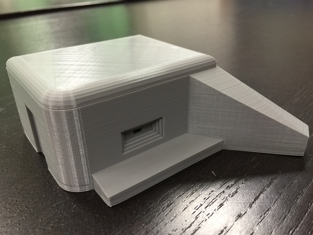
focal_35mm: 29
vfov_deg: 48.2
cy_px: 118
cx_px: 156
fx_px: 262
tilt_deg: -27.8
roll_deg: -0.9
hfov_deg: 61.7
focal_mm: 4.15
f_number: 2.2
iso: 64
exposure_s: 1/17
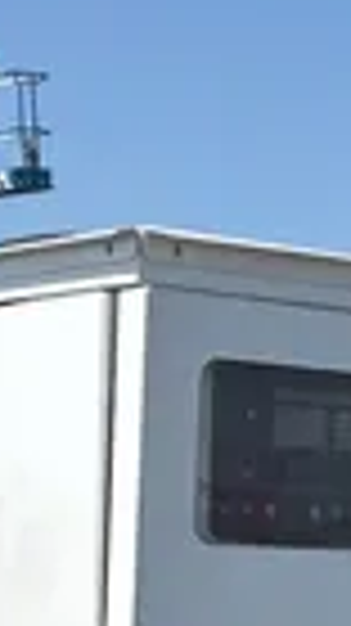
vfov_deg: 13.3
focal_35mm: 149
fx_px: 2470
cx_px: -90
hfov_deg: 8.0
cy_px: 1029
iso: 50
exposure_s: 1/4854
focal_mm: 5.96
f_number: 1.6
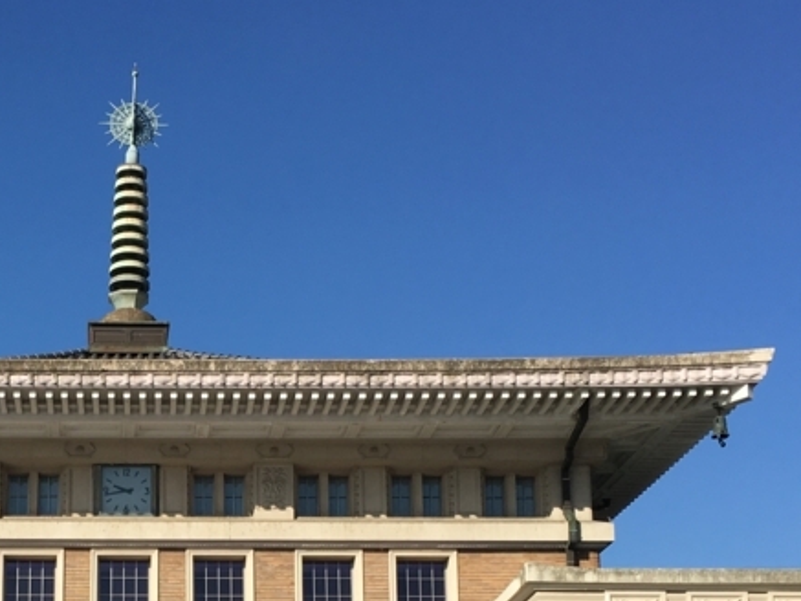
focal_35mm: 68
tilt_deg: +11.6
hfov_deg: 27.8
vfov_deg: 20.7
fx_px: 1574
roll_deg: -0.2
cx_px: 123
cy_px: 641
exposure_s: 1/2198
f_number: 2.2
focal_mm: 4.15
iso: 25
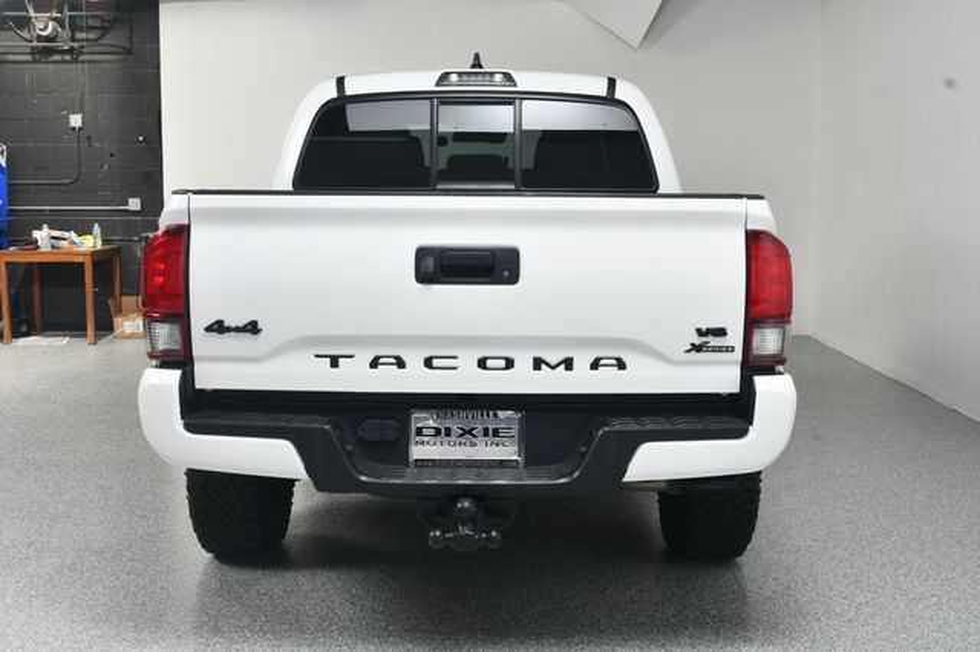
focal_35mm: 45
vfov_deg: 29.8
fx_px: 1224
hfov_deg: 43.6
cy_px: 326
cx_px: 490
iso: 100
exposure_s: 1/160
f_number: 10
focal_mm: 30
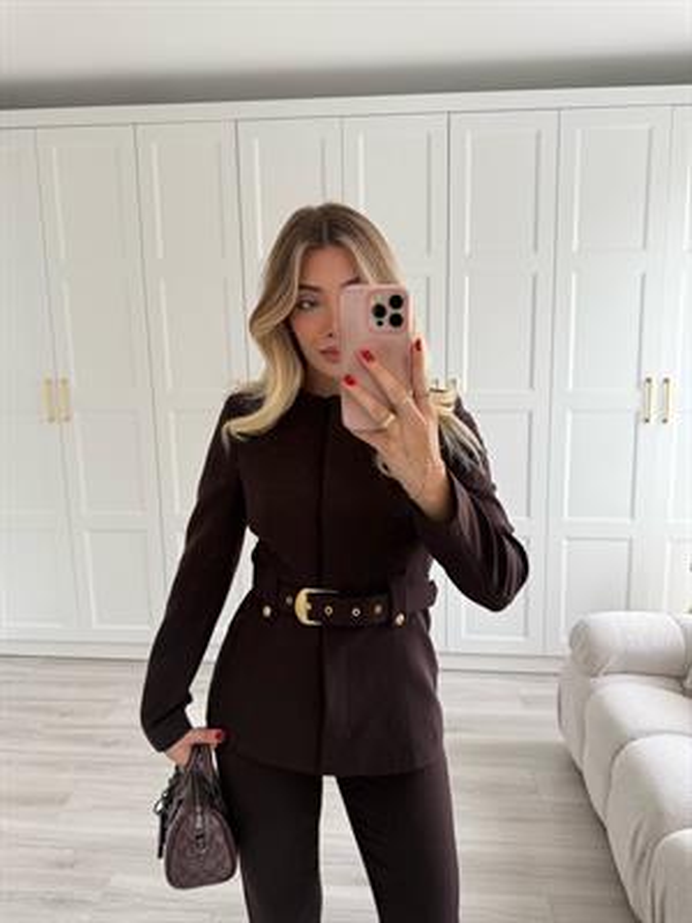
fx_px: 640
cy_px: 462
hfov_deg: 56.8
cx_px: 346
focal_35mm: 24
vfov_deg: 71.6
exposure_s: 1/121
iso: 160
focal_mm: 6.76
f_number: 1.78
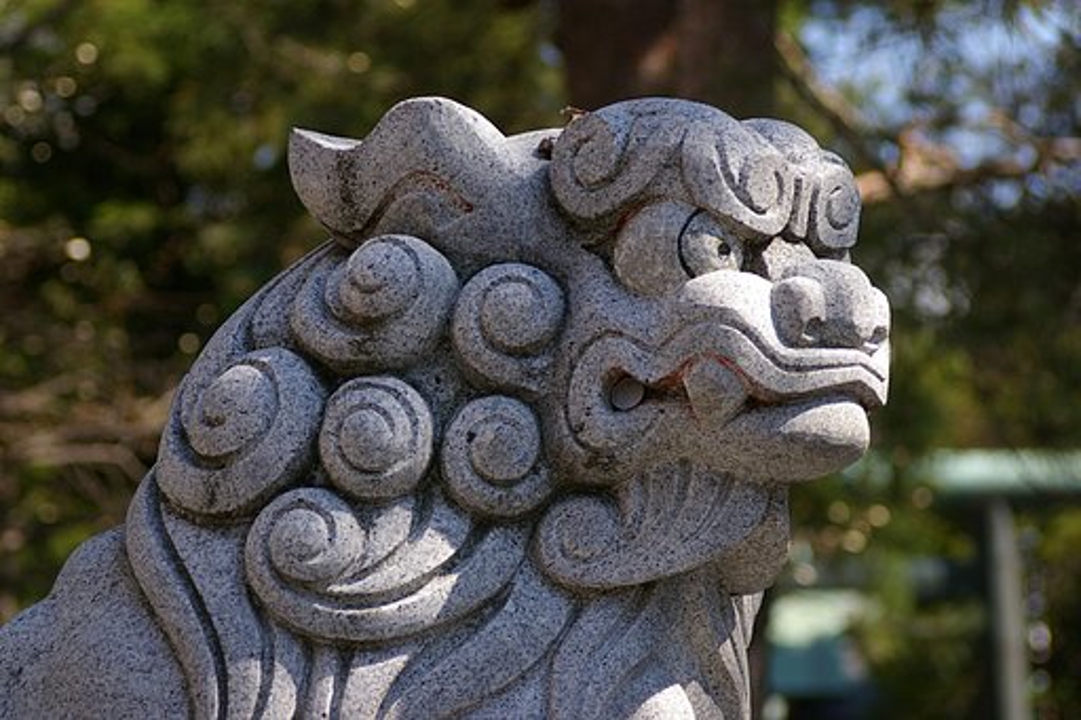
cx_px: 540
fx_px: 3827
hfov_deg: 16.1
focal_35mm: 128
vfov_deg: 10.7
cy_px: 360
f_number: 5.6
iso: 200
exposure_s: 1/320
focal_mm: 85
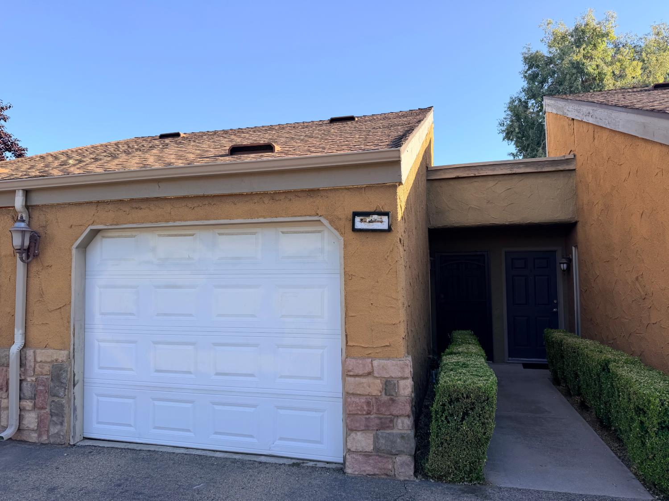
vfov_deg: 56.8
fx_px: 464
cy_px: 250
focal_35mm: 24
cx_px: 334
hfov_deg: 71.6
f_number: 1.78
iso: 80
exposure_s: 1/1122
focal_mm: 6.76
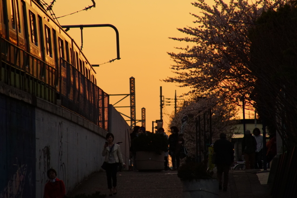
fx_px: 2475
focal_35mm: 300
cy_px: 99
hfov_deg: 6.9
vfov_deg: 4.6
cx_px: 148
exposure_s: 1/800
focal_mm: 300
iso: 1250
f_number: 8
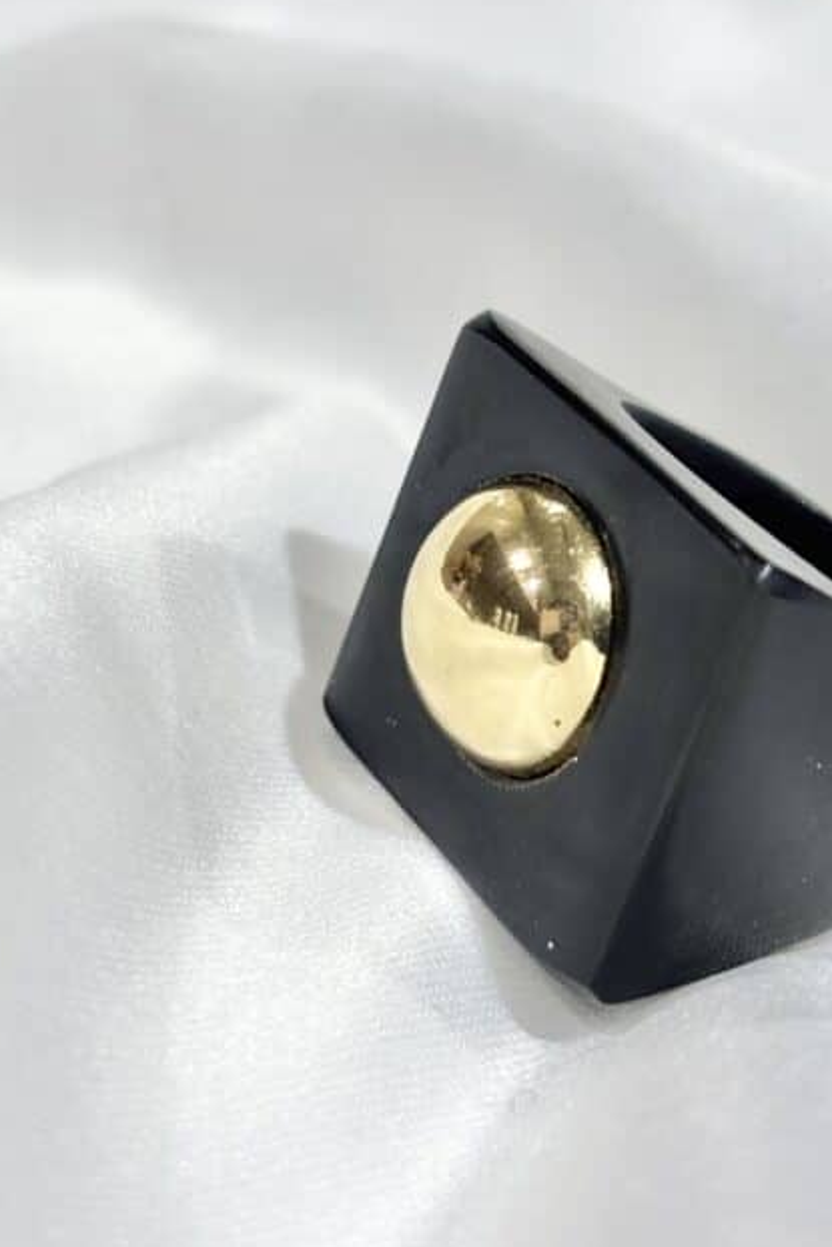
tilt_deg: -26.9
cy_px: 455
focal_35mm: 89
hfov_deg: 15.4
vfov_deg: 22.8
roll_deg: +9.4
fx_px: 3083
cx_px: 513
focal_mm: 5.96
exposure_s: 1/212
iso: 32
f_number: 1.6
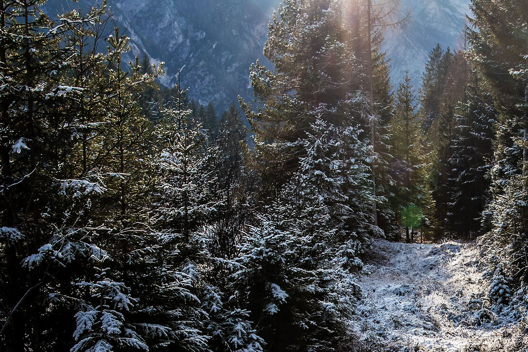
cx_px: 419
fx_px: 1379
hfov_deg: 21.4
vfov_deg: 14.4
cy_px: 331
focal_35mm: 94
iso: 200
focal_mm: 44
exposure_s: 1/250
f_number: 8
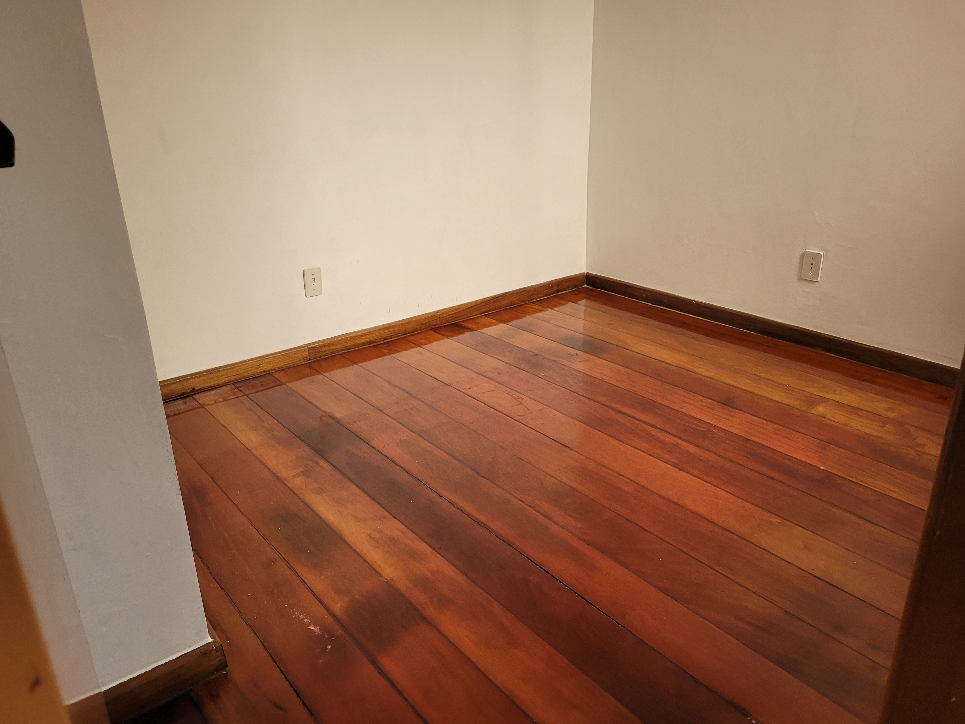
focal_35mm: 26
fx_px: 725
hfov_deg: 67.3
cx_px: 482
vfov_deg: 53.1
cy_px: 362
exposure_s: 1/120
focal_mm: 5.4
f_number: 1.8
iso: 160
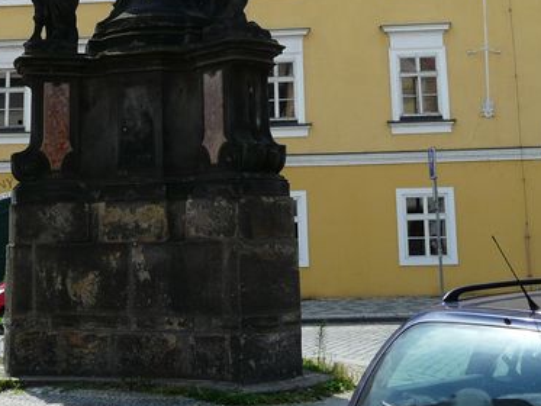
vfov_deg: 23.8
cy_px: 45
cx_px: 210
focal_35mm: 60
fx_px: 938
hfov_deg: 32.1
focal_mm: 4.6
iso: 100
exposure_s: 1/250
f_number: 5.6
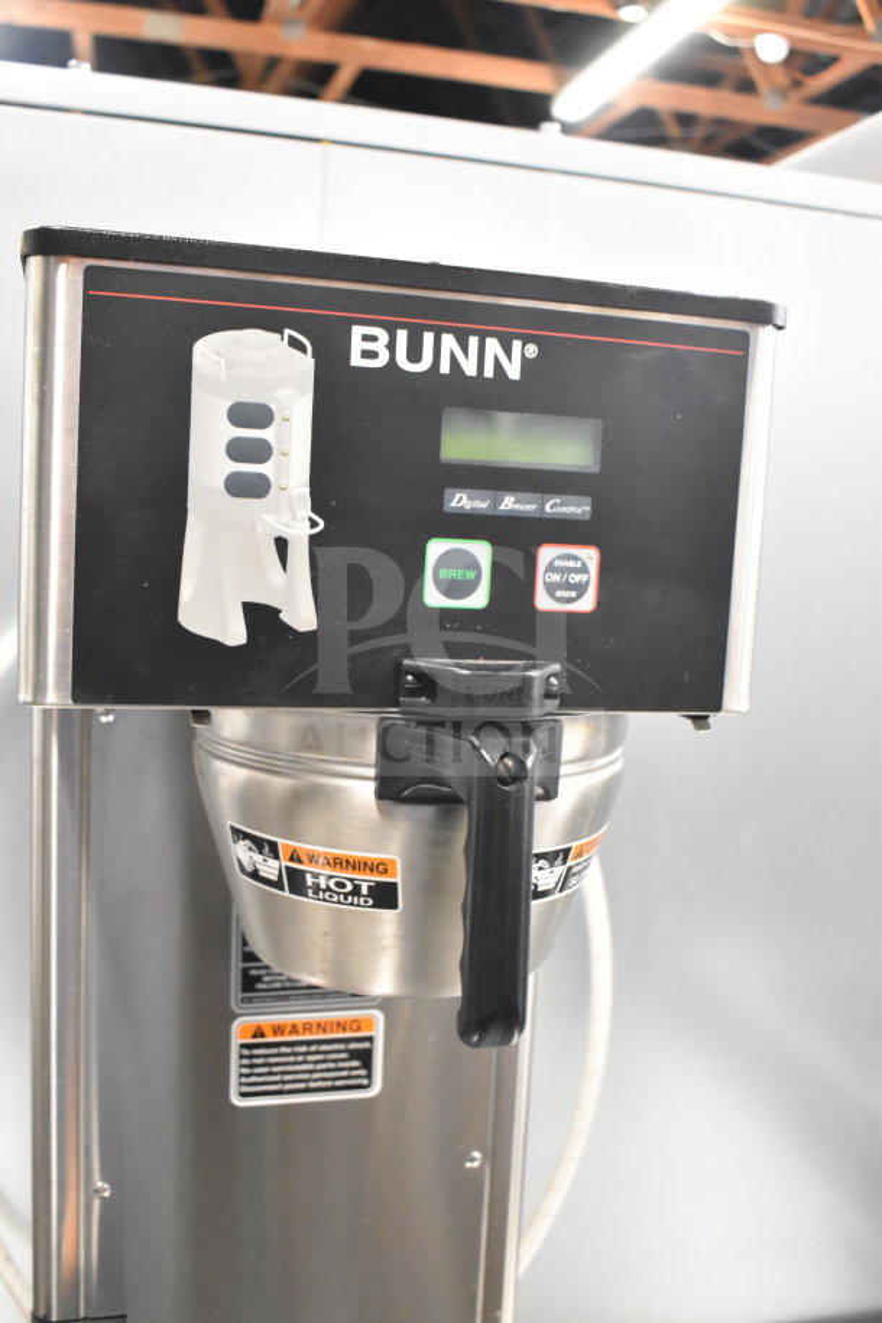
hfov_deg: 36.9
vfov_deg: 53.1
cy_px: 662
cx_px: 441
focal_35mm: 36
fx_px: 1323
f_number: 3.8
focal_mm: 24
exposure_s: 1/40
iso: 4500
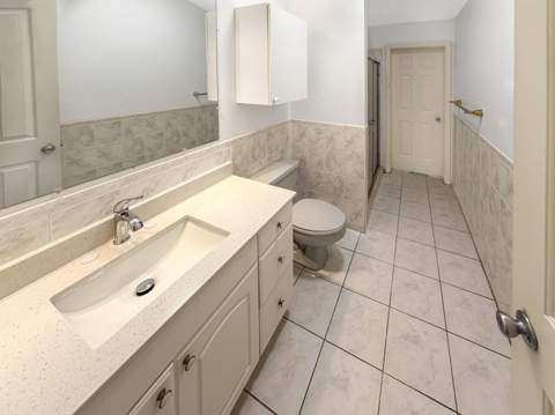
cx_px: 278
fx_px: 224
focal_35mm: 14
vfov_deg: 85.6
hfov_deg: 102.1
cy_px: 208
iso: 250
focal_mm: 2.22
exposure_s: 1/120
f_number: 2.2
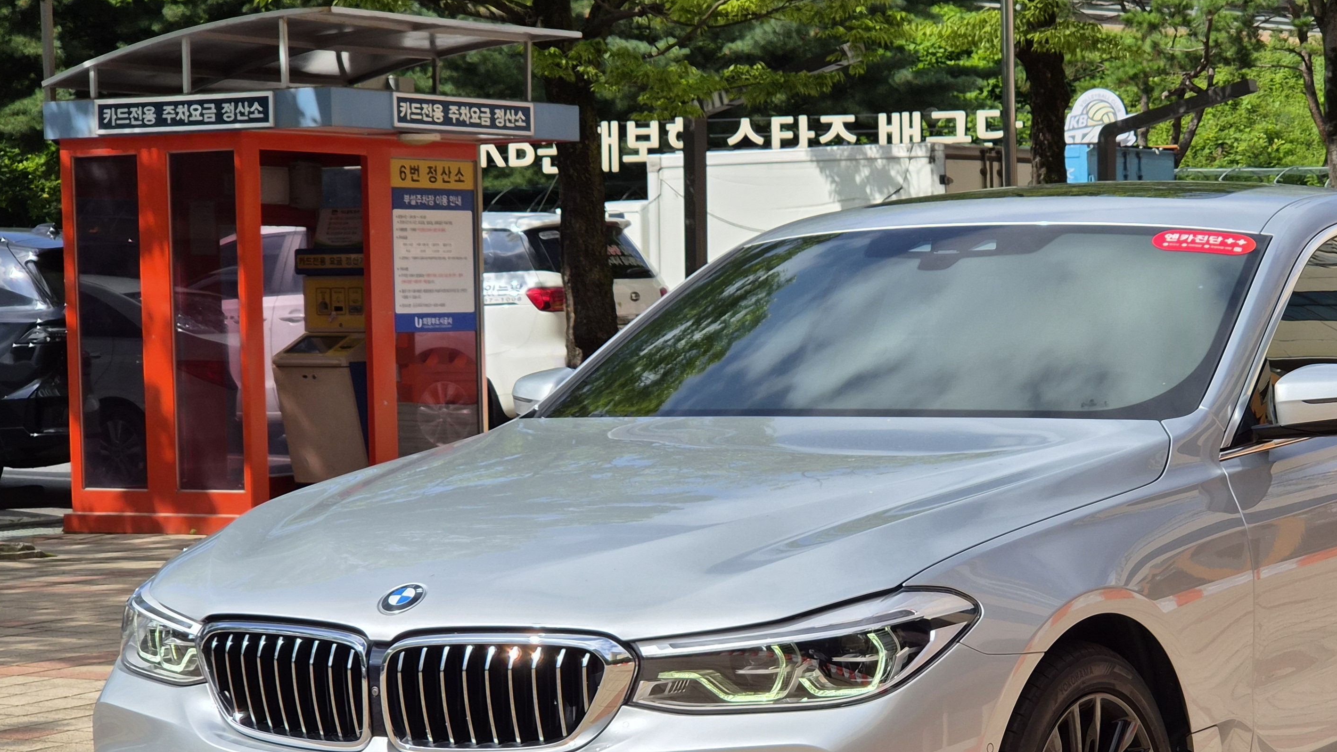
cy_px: 547
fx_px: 3758
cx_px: 910
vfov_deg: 11.4
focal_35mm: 106
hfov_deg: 20.1
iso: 25
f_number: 2.4
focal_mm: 7
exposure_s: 1/1120
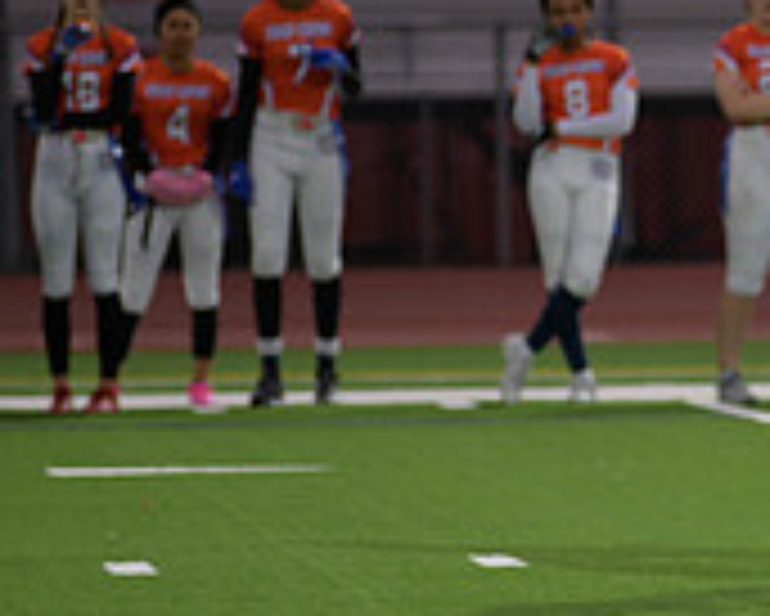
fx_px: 12313
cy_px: 277
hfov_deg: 3.6
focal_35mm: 540
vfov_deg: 2.9
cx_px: 901
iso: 450
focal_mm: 170
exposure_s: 1/200
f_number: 2.8
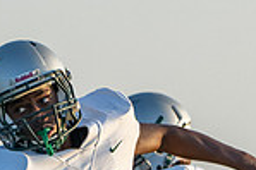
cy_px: 380
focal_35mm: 1517
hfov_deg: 1.4
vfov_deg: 0.9
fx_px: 10776
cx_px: 133
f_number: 5.6
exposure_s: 1/1250
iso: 800
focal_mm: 297
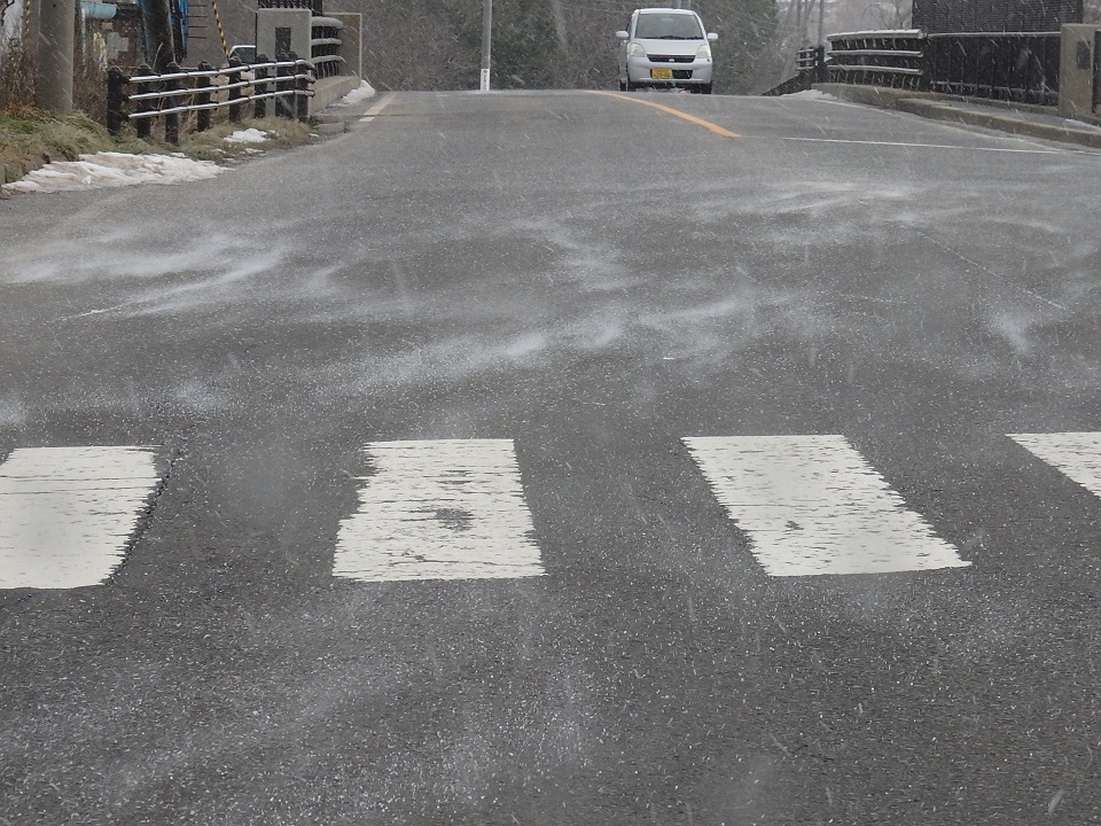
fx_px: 4898
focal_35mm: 154
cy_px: 413
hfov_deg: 12.8
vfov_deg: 9.6
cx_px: 550
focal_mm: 27.5
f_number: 5.5
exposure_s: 1/160
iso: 250
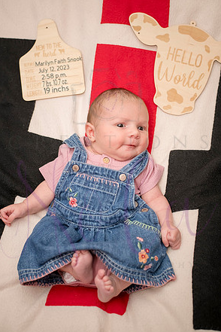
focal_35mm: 51
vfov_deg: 38.9
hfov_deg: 26.5
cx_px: 109
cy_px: 169
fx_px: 470
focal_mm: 50
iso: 800
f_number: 4
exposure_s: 1/250
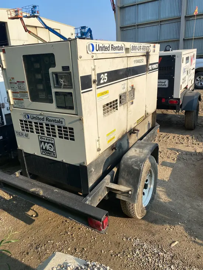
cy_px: 135
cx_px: 102
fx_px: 203
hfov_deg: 53.1
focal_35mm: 26
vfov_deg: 67.3
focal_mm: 4.25
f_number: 1.8
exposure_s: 1/2105
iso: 32
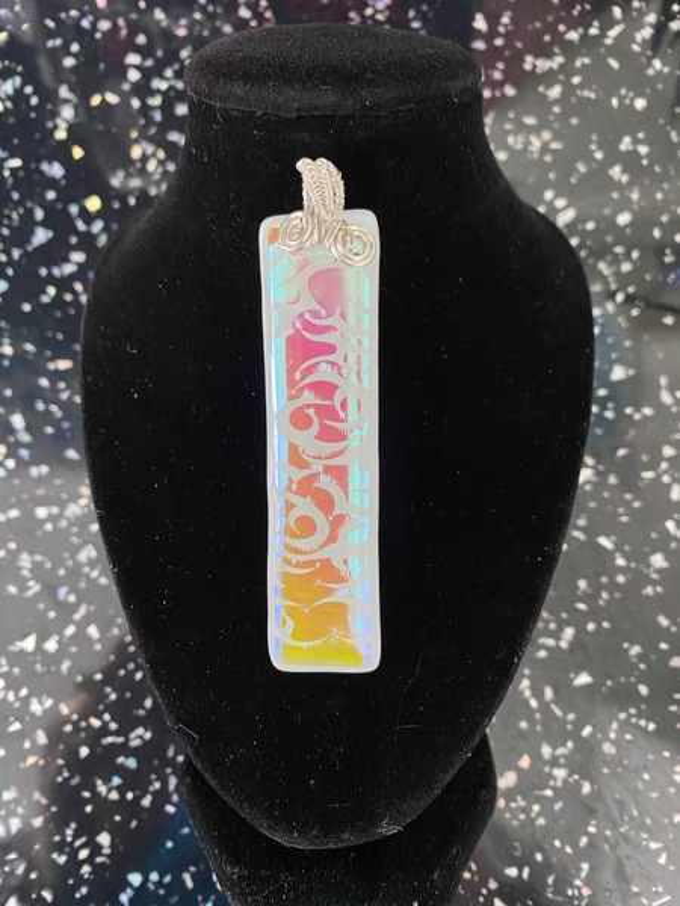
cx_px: 340
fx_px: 681
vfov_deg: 67.3
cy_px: 453
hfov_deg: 53.1
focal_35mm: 26
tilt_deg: -83.7
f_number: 1.8
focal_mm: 4.25
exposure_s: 1/50
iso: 125
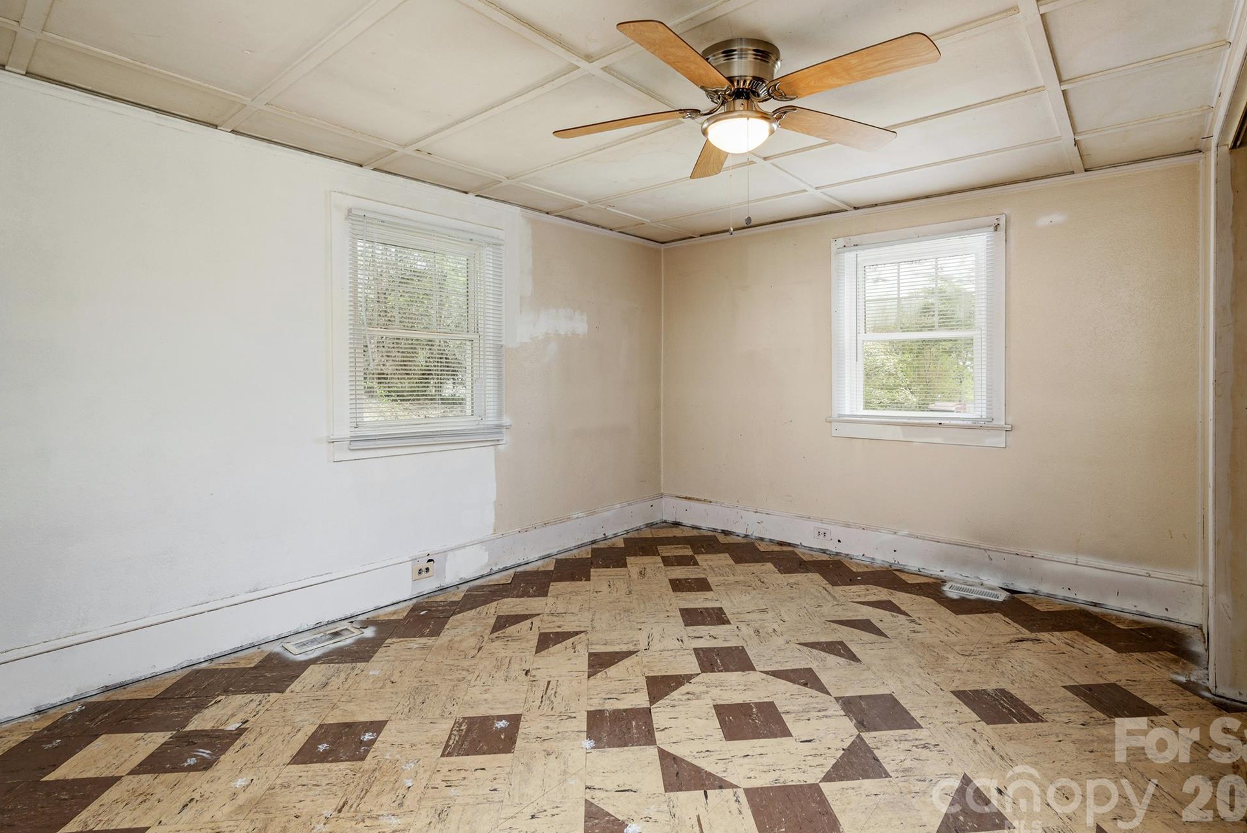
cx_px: 659
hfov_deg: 93.1
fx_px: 589
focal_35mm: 17
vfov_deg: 70.5
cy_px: 402
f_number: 7.1
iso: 320
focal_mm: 16
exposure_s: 1/60
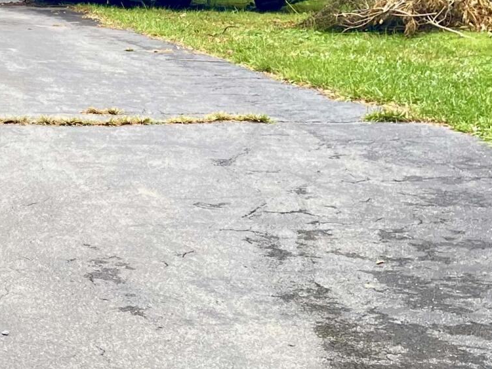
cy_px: 44
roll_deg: -1.5
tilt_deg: -3.1
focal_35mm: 100
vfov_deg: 14.7
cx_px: -288
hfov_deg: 17.3
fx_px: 1422
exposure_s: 1/174
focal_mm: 5.1
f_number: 1.6
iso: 32
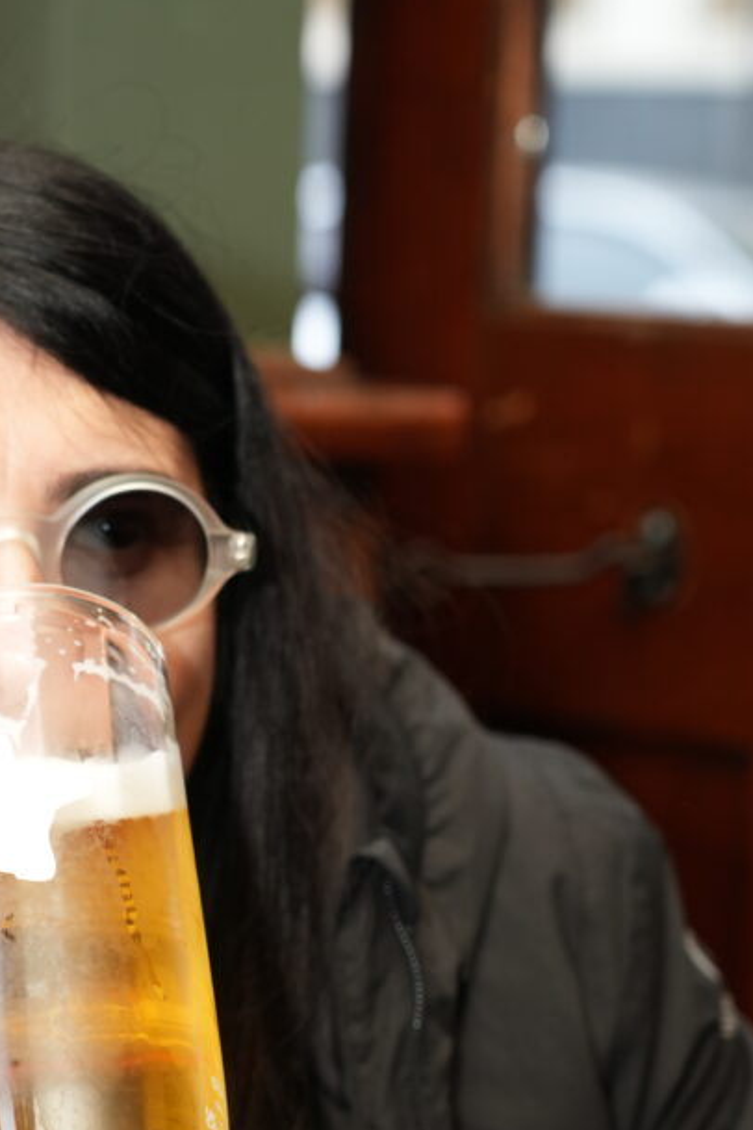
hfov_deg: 9.9
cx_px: 134
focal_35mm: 138
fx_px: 4329
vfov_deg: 14.8
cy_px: 868
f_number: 4
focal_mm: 73
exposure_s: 1/25
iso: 640
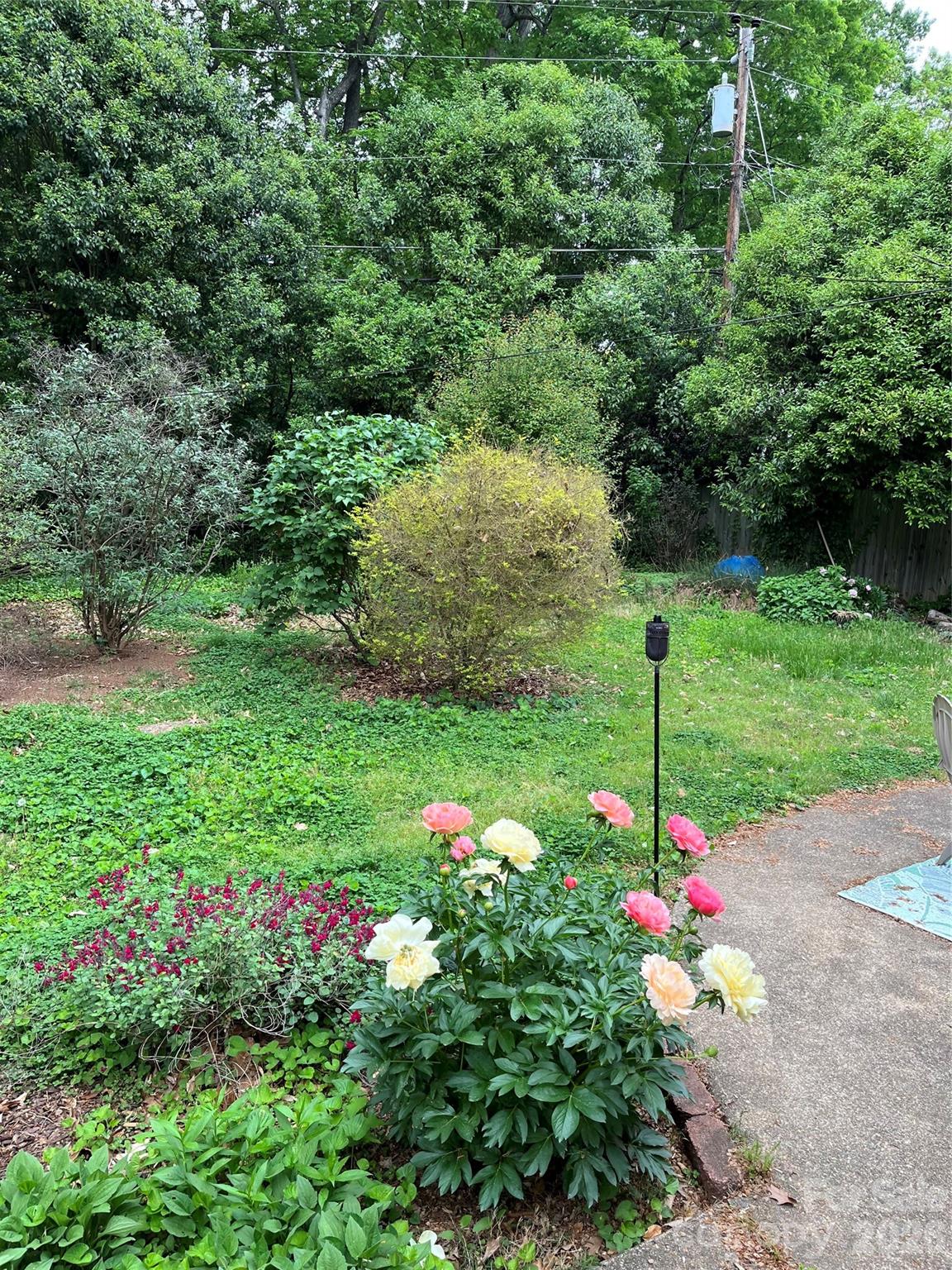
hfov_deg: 53.1
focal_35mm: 26
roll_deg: +1.2
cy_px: 635
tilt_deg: -8.4
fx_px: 953
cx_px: 476
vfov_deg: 67.3
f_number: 1.6
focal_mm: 5.1
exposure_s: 1/122
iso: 50
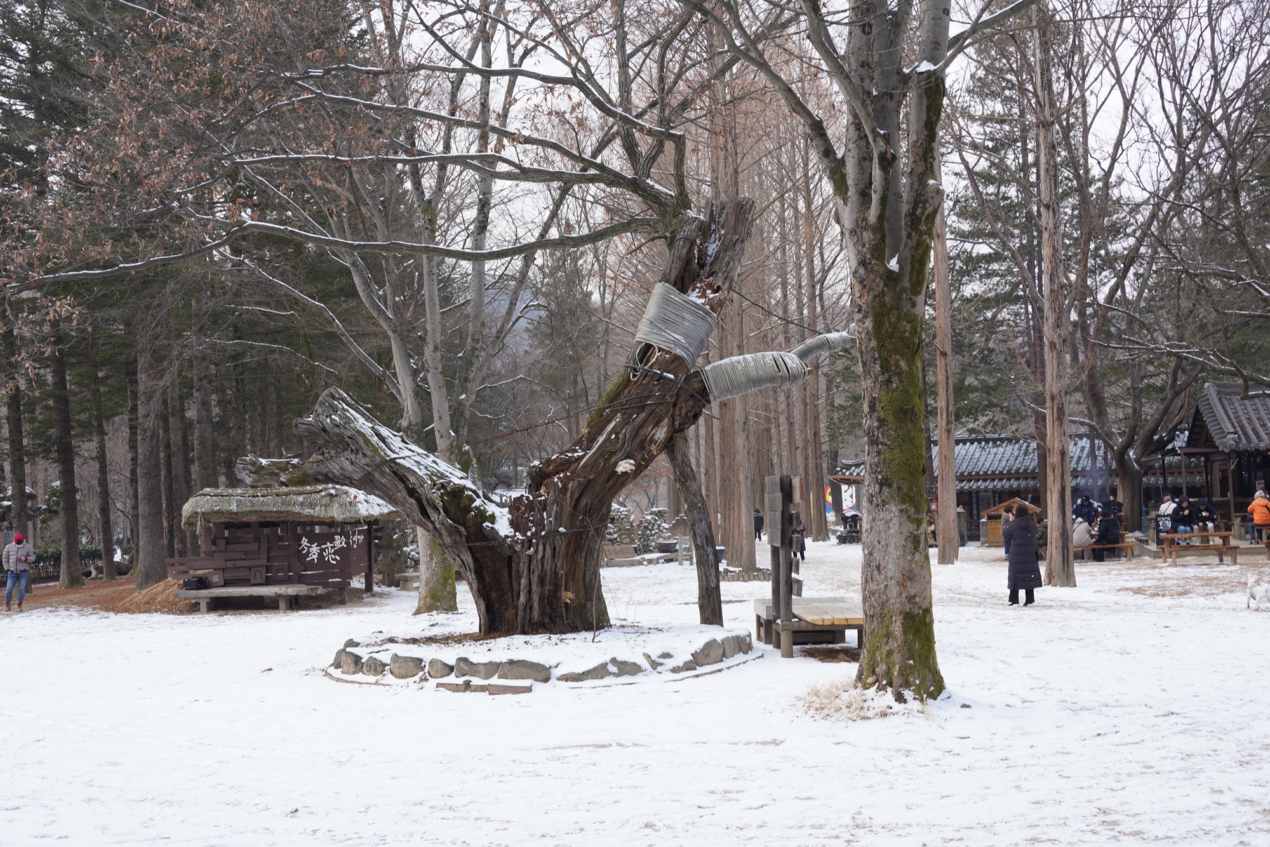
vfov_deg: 36.0
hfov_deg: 51.9
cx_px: 635
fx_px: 1305
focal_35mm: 37
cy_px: 424
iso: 400
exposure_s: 1/100
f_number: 11
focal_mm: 37
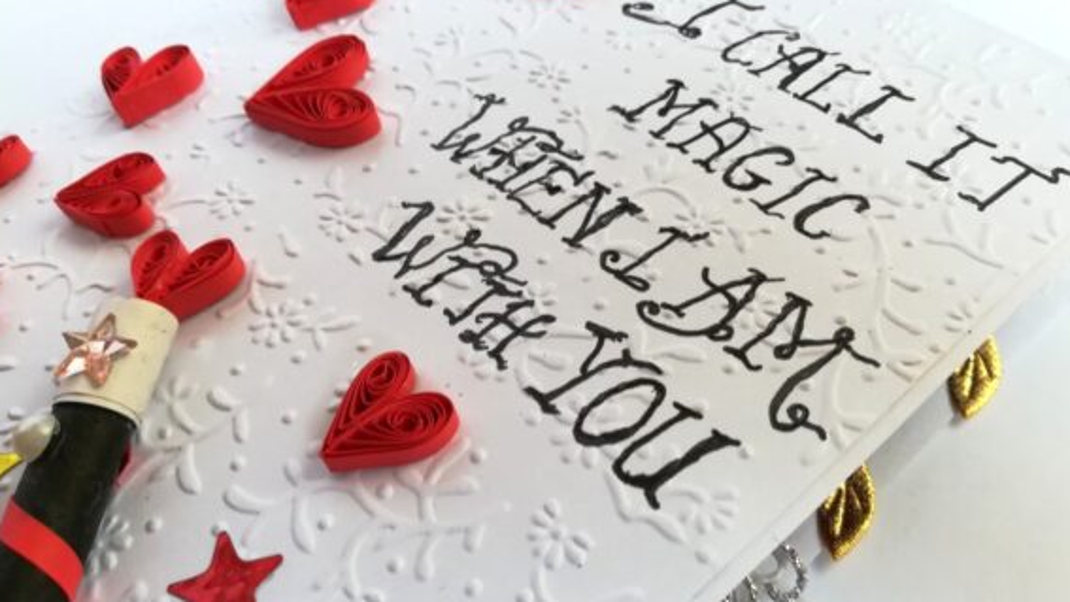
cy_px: 287
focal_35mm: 30
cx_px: 551
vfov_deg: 38.9
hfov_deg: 64.3
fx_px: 851
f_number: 2.2
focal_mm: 3.83
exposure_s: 1/30
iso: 80
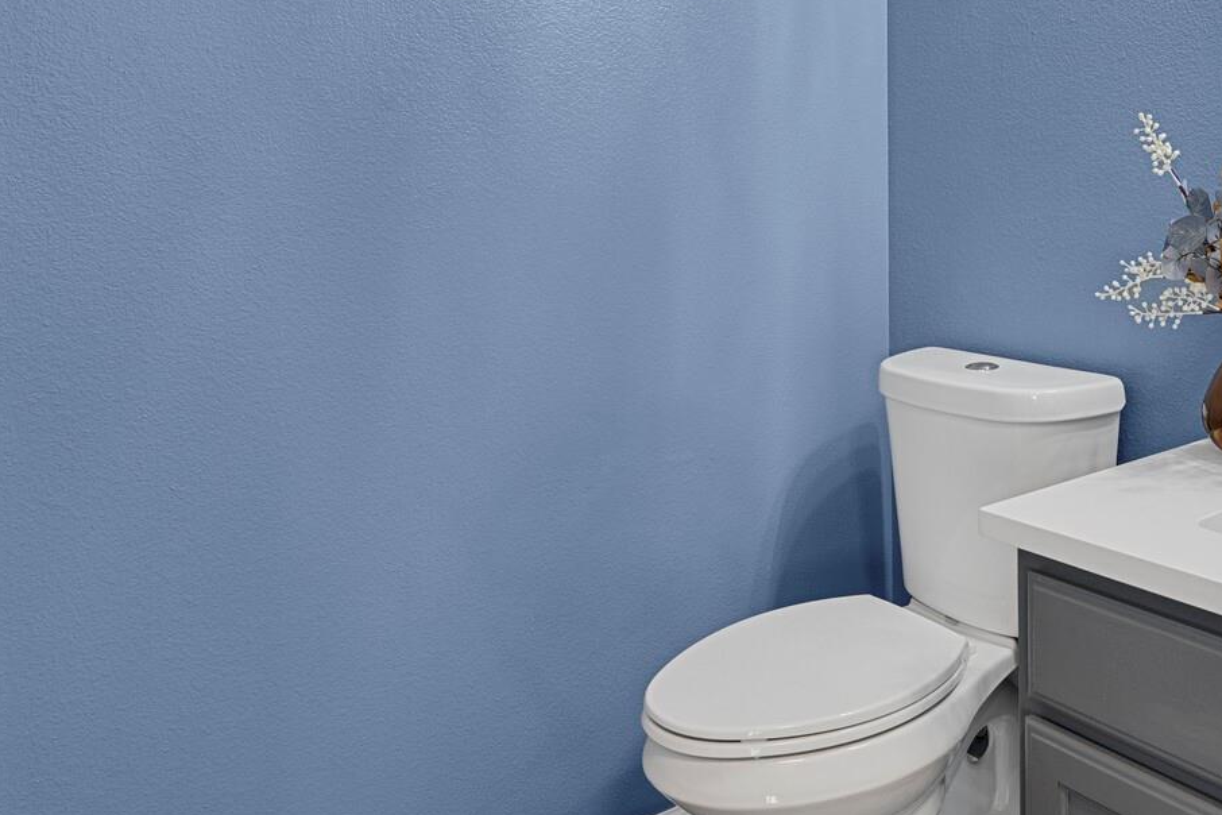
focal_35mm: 30
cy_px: 181
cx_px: 902
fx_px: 1018
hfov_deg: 59.0
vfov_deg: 42.0
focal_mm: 17
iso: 250
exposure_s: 4
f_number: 8
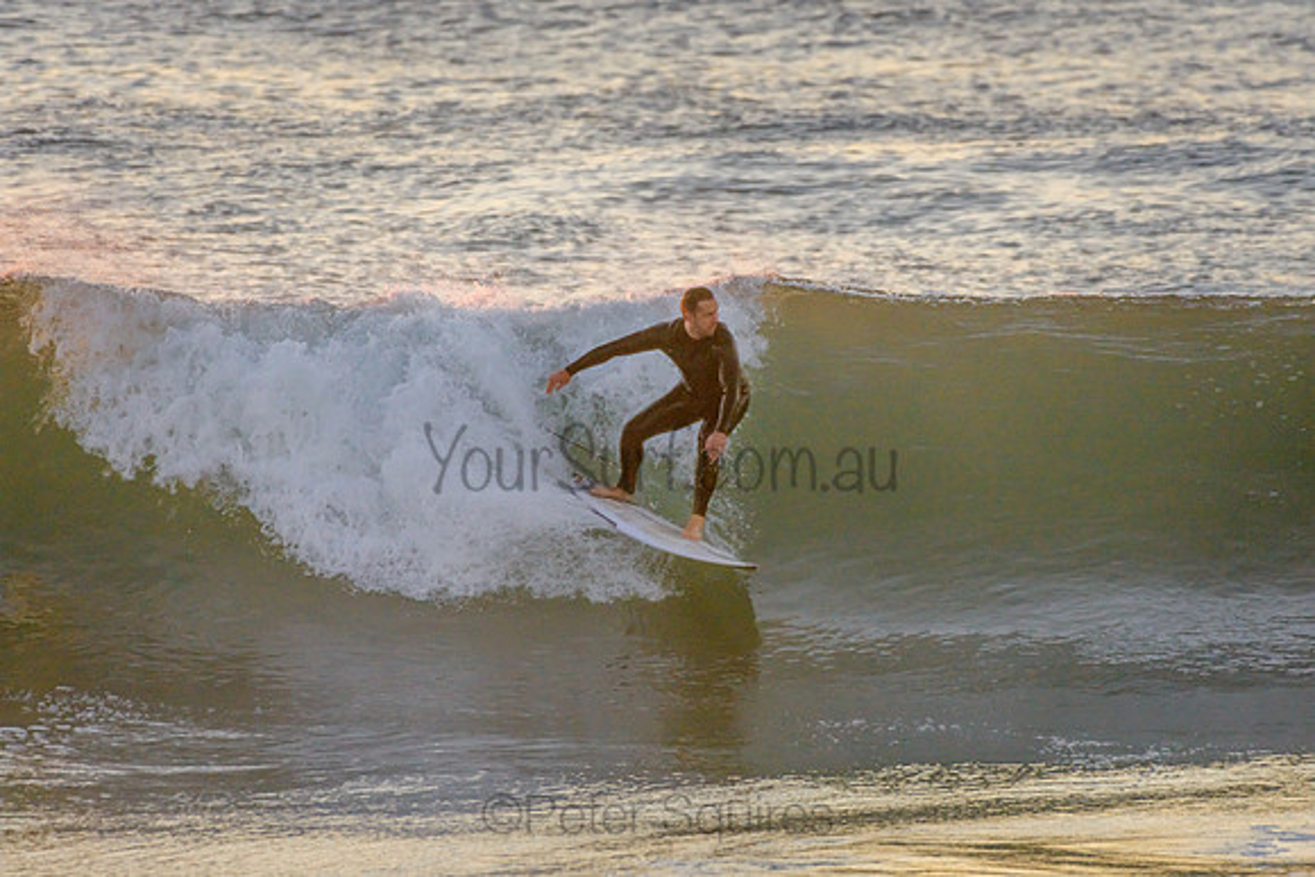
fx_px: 27401
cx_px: 658
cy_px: 438
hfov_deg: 2.7
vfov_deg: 1.8
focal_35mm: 750
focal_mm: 500
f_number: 5.6
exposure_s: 1/1000
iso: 1800
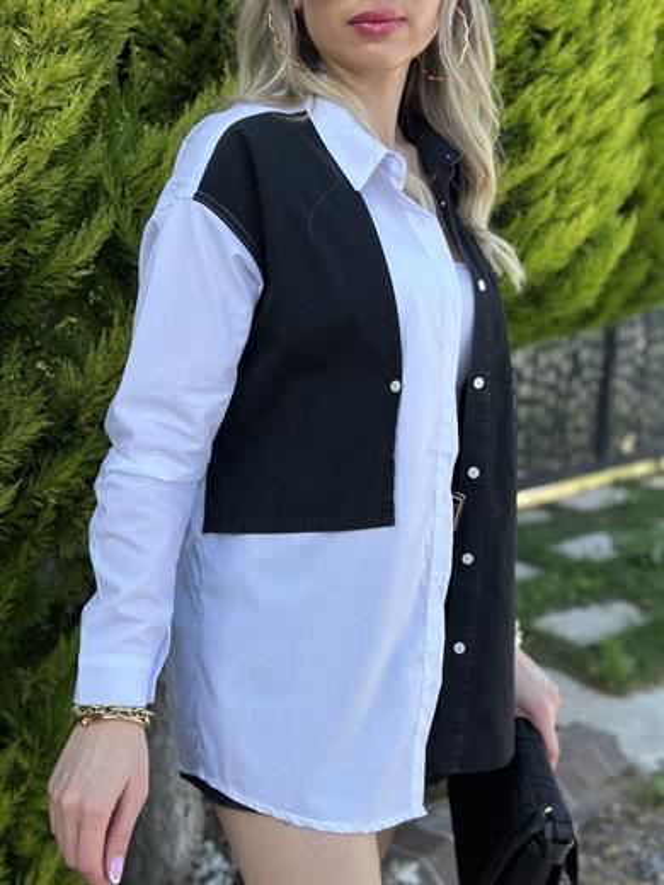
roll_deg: -3.5
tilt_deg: -11.2
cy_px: 442
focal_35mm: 48
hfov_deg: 30.3
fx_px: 1228
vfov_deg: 39.7
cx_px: 332
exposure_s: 1/2203
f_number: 1.78
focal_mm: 6.86
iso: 100
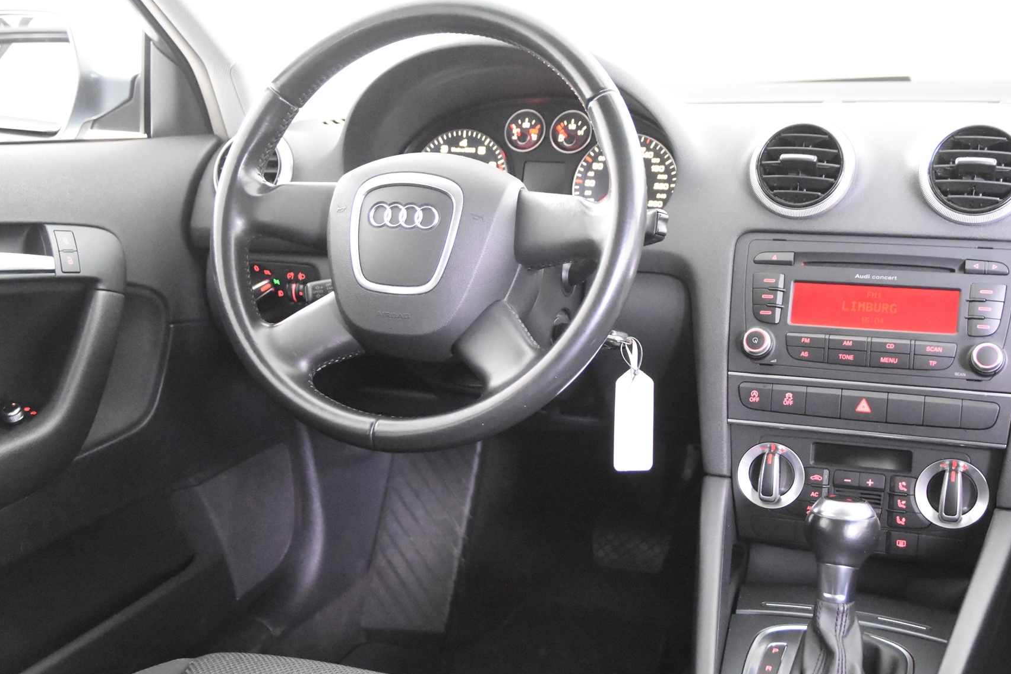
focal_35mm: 44
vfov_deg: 30.5
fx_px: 1236
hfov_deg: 44.5
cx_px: 532
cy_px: 355
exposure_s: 1/40
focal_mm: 26
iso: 11400
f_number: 3.2
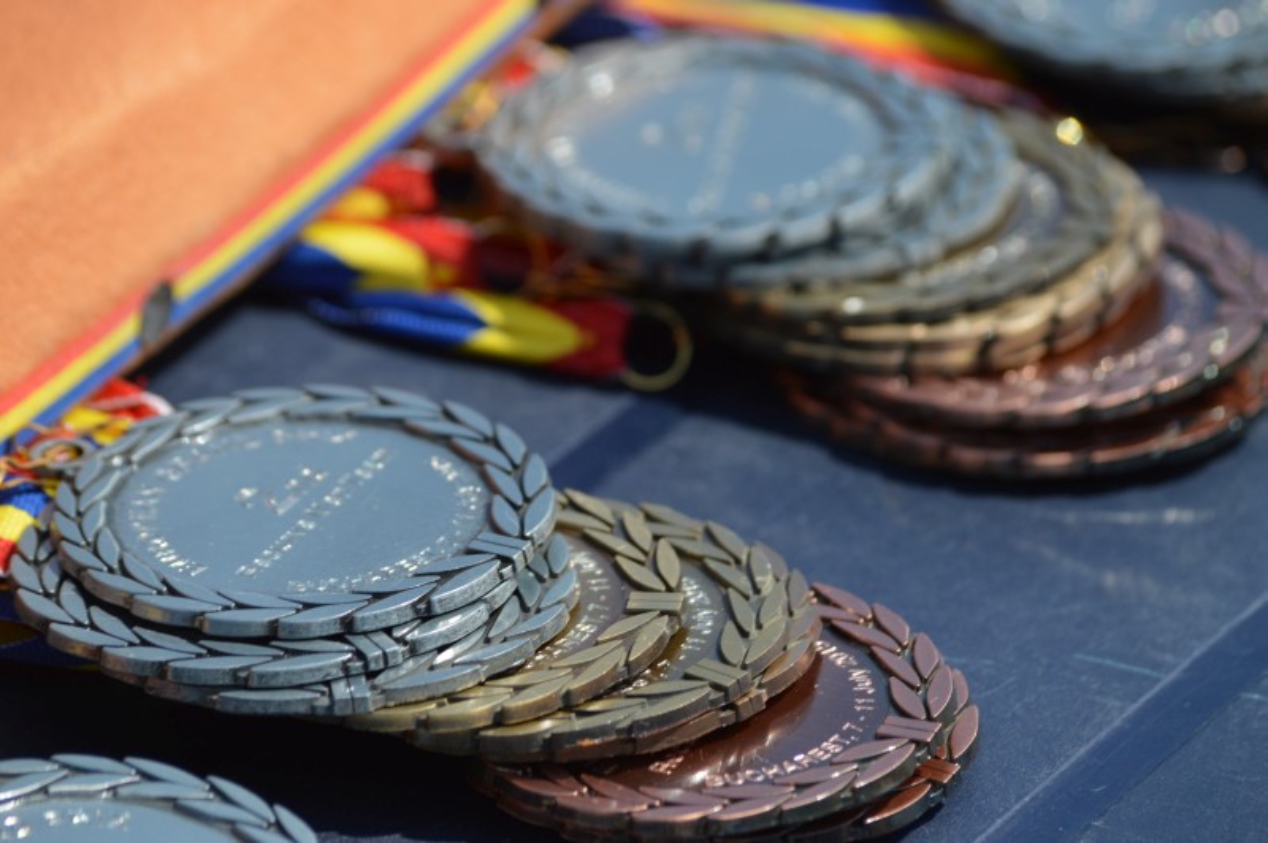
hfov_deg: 8.1
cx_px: 634
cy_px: 422
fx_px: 8974
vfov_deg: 5.4
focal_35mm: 255
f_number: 6.3
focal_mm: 170
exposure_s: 1/500
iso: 100
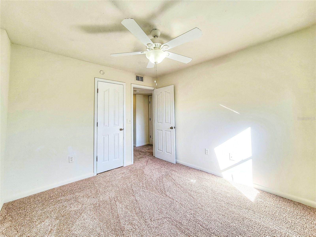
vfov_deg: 89.9
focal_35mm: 13
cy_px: 118
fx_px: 119
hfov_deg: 106.2
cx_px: 158
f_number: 2.2
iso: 50
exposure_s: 1/161
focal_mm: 2.2
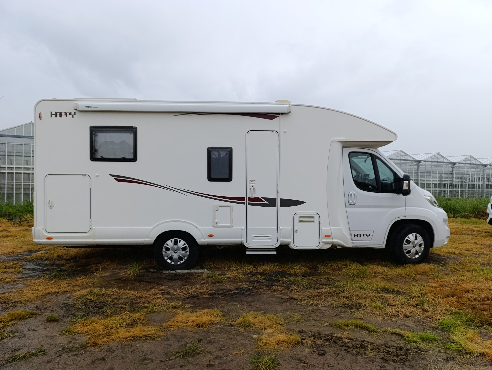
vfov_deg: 59.0
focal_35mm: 23
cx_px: 246
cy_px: 185
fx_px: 327
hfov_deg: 73.8
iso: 50
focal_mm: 6.14
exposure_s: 1/100
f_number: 1.6
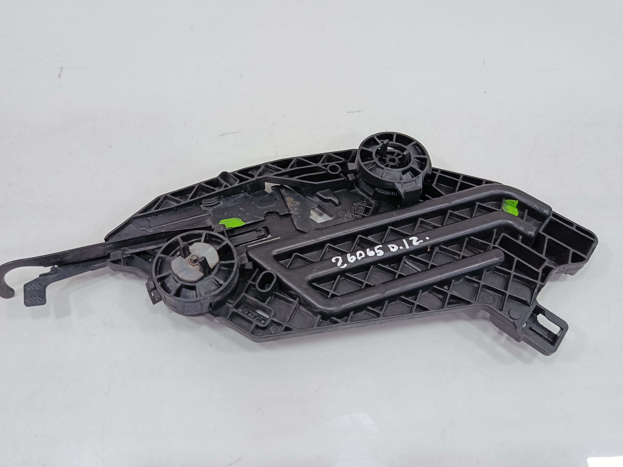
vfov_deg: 53.0
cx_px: 292
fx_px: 468
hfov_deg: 67.2
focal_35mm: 26
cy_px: 216
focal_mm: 5.24
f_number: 1.7
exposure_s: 1/100
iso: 1024
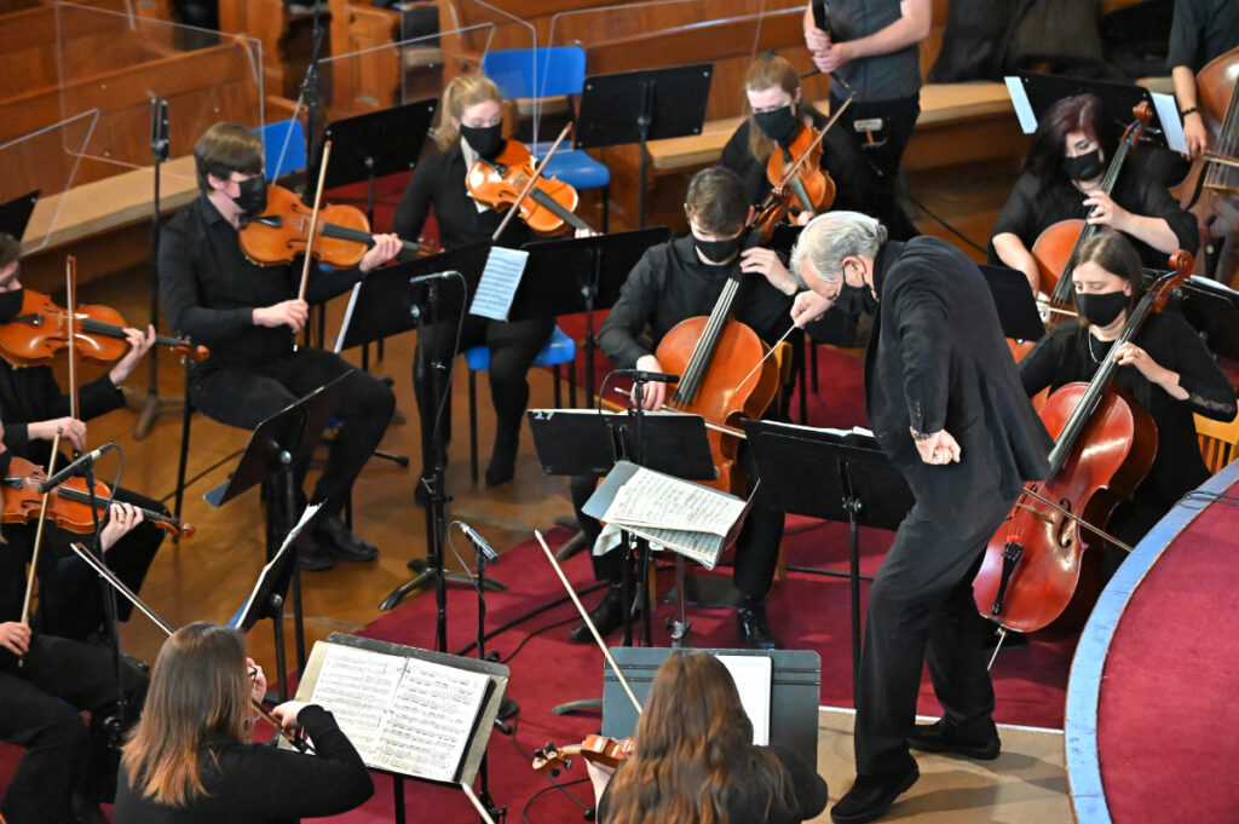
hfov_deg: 17.7
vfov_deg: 11.8
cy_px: 412
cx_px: 620
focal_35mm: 116
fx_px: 3989
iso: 20000
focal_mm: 116
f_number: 4
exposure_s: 1/400
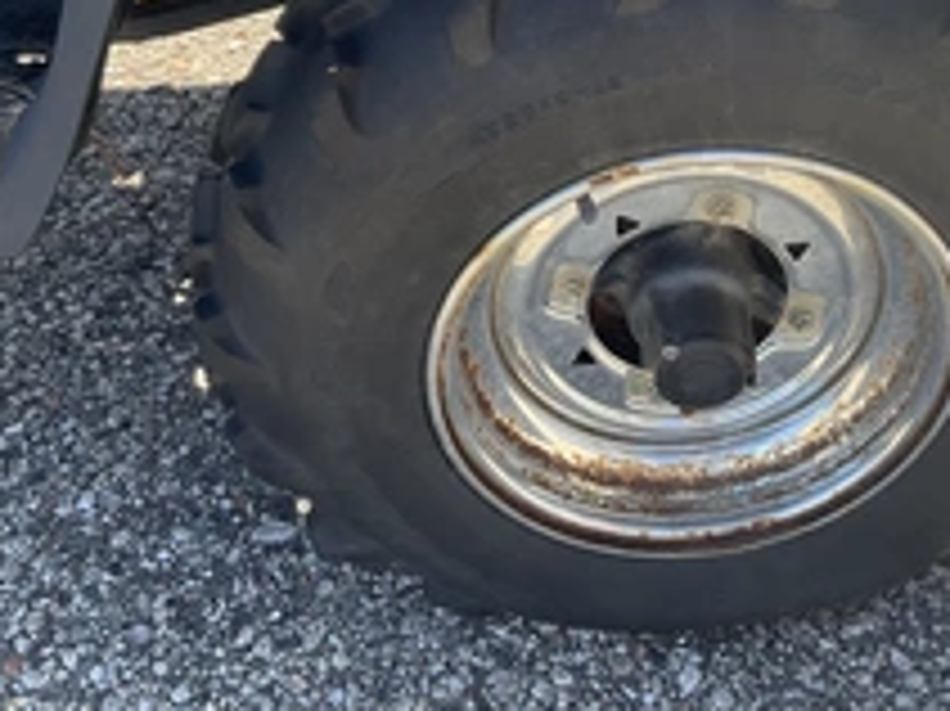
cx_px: 626
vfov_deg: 25.6
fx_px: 1509
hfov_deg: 34.7
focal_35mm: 55
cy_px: 58
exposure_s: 1/305
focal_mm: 3
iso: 25
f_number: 1.8
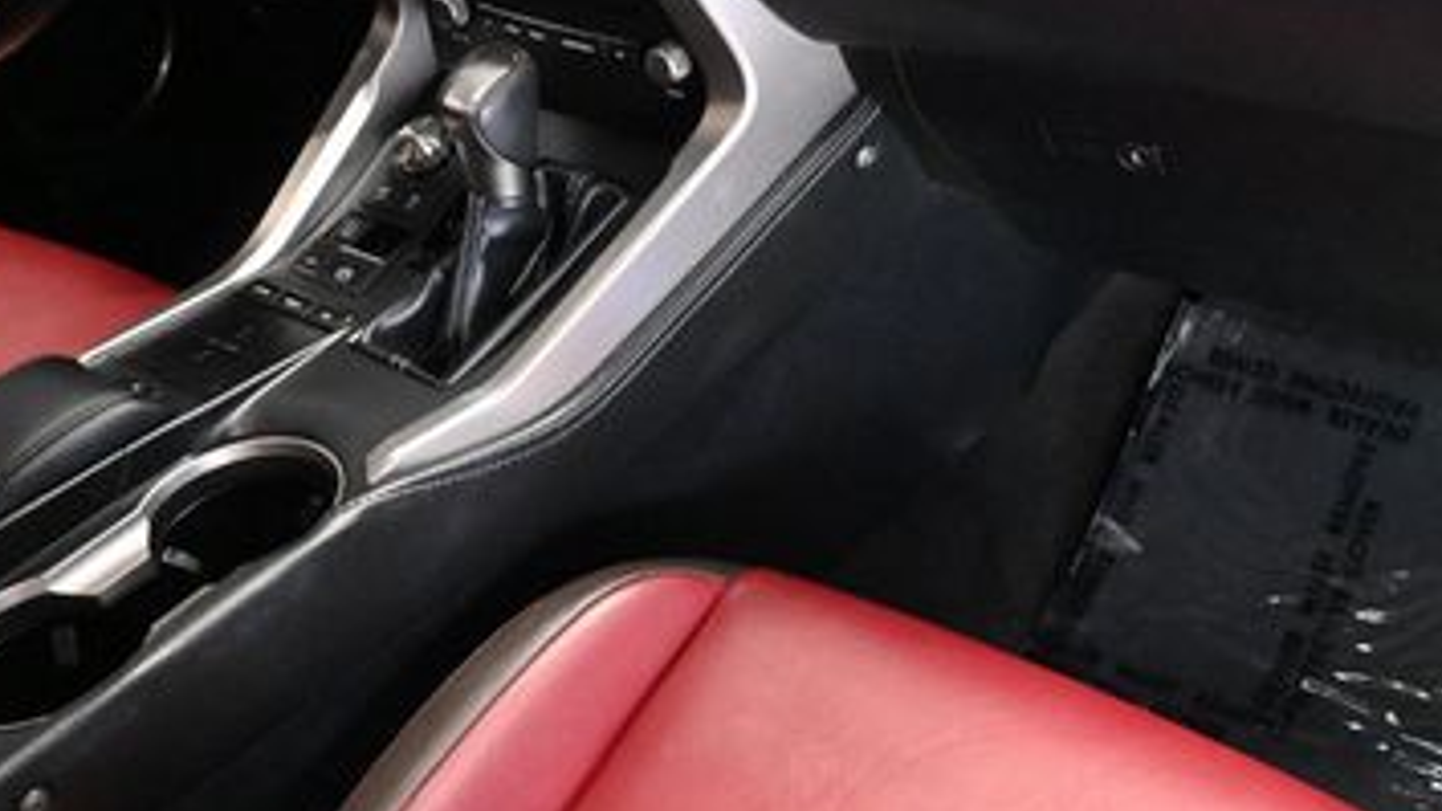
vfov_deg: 22.0
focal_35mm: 54
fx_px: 2062
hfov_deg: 38.2
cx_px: 921
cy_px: 163
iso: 9000
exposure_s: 1/60
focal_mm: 19
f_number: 3.8
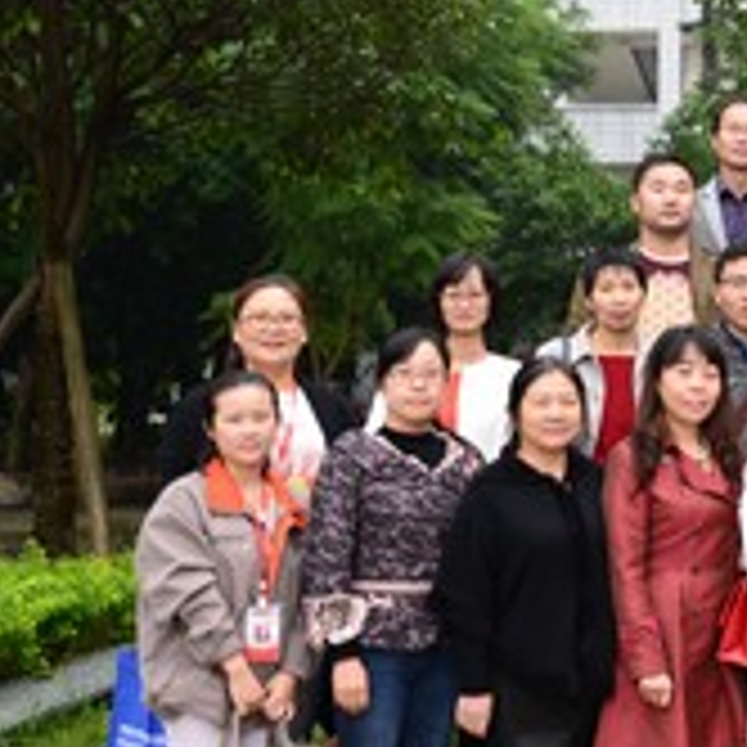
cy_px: 288
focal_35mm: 82
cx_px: 1071
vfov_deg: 21.1
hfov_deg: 19.0
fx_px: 2002
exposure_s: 1/6
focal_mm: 32
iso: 100
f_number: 7.1
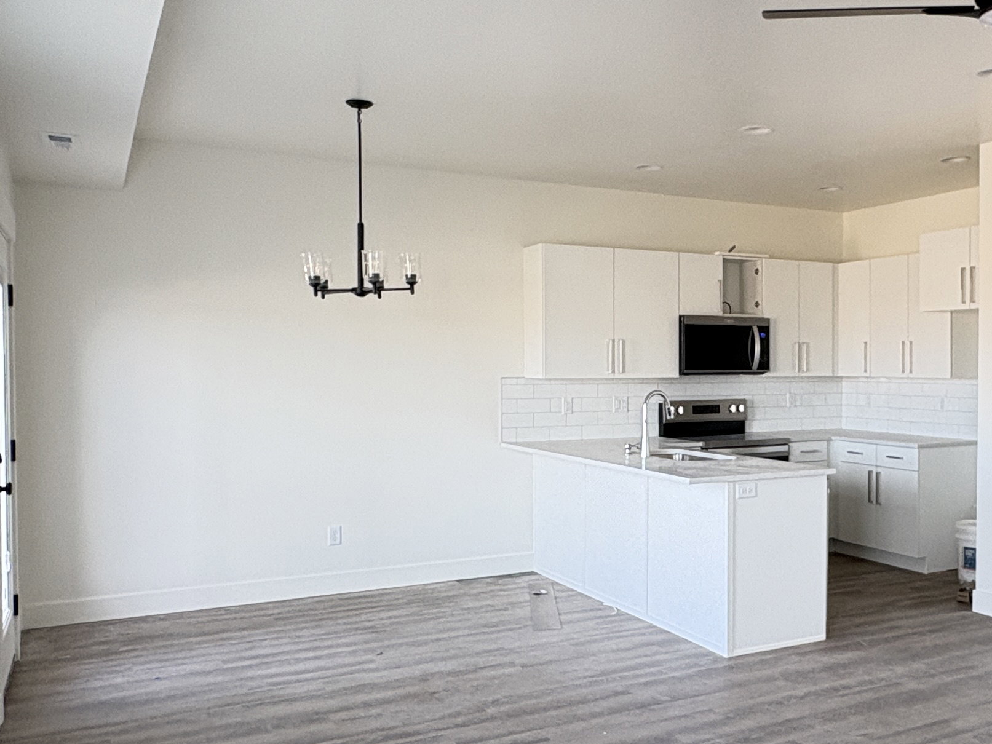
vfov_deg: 40.7
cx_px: 689
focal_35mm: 35
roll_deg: +0.6
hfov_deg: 51.3
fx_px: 1003
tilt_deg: -1.3
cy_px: 384
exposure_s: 1/95
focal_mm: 2.22
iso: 250
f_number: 2.2
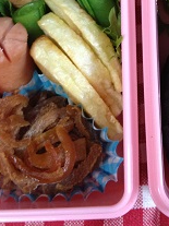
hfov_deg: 17.5
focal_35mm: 83
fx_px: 541
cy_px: -19
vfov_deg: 22.3
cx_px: 152
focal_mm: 4.28
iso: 160
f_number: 2.4
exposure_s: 1/20
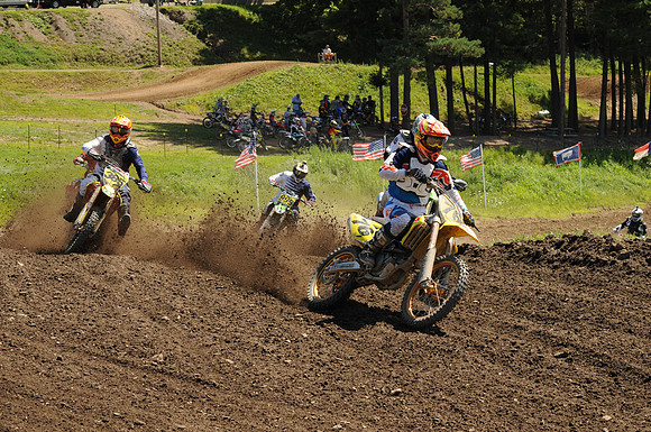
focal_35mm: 87
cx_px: 326
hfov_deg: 23.4
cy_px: 216
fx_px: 1571
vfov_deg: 15.7
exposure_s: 1/1000
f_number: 6.3
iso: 400
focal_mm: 58
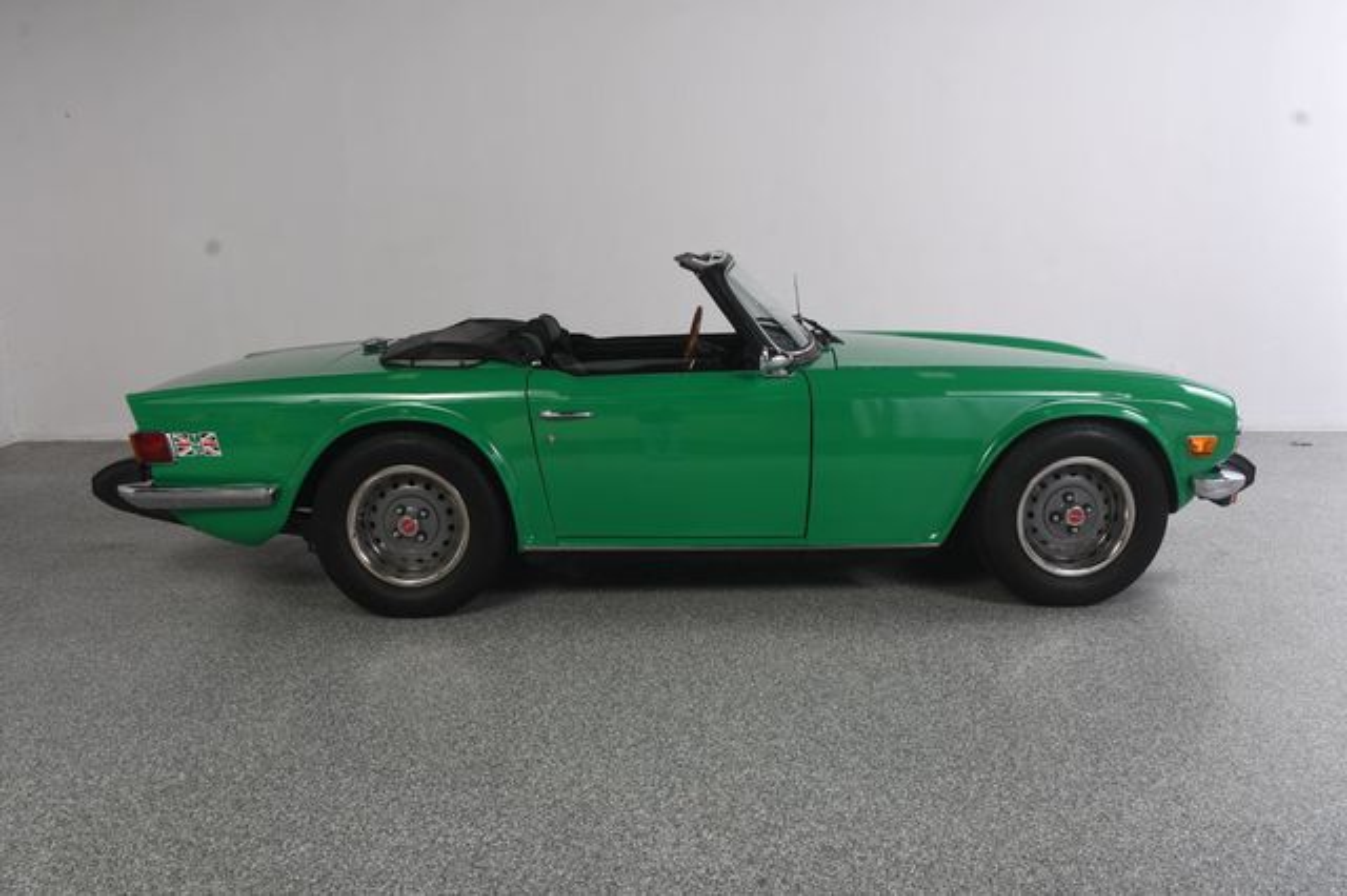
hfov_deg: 67.4
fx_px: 1010
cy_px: 448
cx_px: 674
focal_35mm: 27
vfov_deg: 47.9
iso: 100
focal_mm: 18
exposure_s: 1/160
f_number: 10
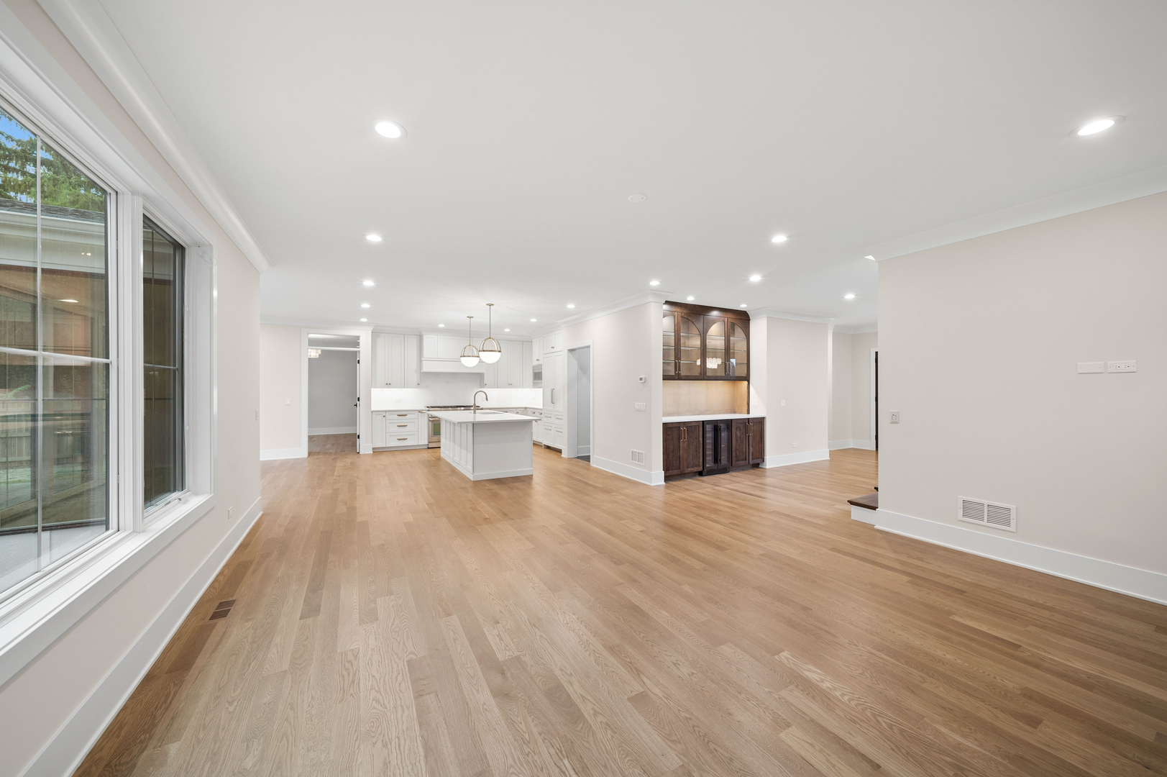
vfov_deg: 85.4
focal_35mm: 13
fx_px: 421
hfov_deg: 108.4
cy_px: 388
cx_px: 584
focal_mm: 13
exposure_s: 1/10
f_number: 8
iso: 400
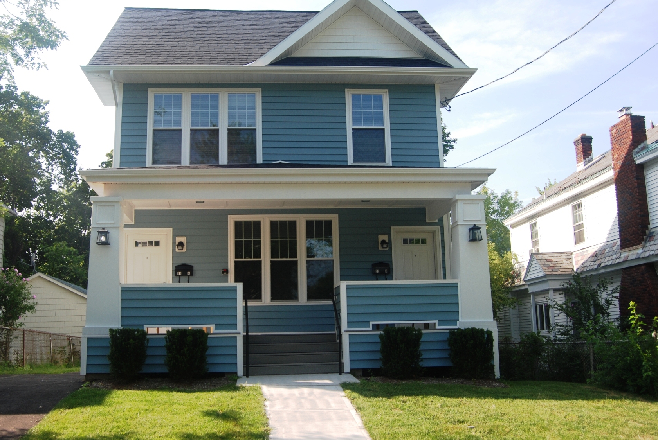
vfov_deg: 35.1
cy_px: 217
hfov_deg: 50.5
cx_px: 290
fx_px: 695
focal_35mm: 38
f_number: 6.3
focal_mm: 22
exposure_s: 1/160
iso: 100
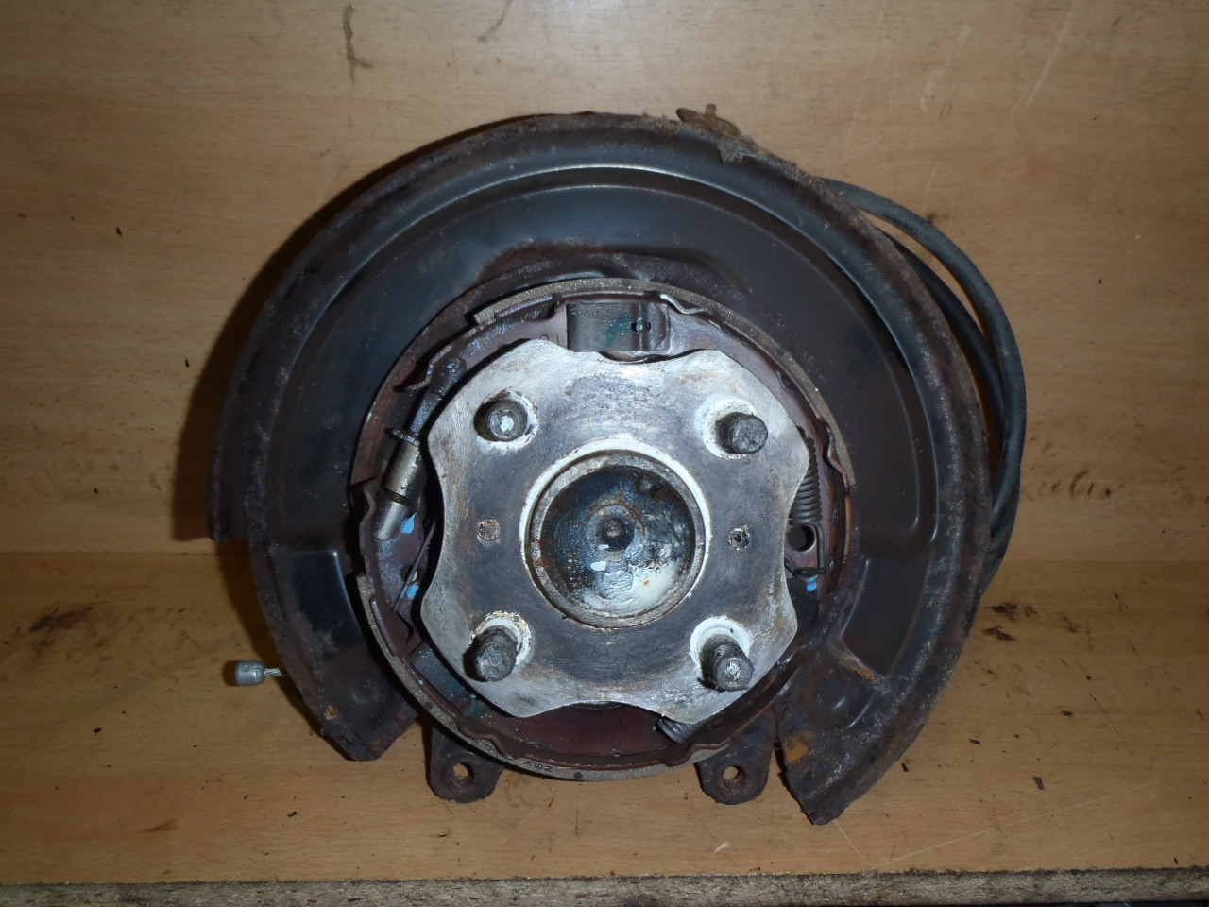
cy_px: 454
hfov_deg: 63.4
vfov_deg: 49.7
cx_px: 604
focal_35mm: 28
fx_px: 978
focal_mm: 5
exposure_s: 1/30
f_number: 3.9
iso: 100
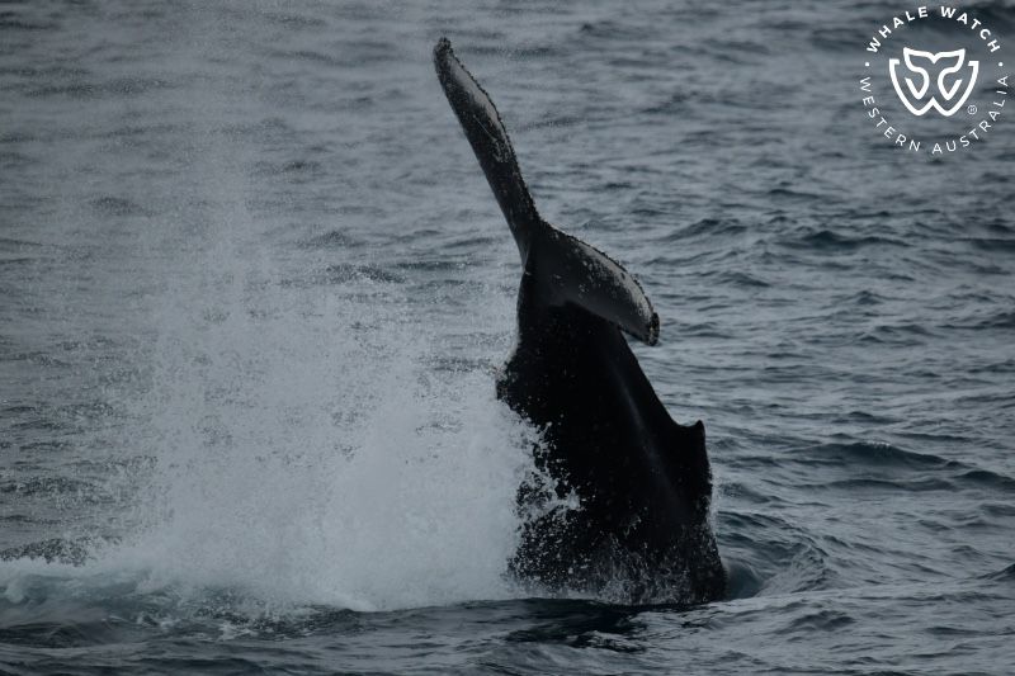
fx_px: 16912
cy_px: 338
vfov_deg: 2.3
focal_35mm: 600
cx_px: 508
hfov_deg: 3.4
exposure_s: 1/8000
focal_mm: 600
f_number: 6.3
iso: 1000
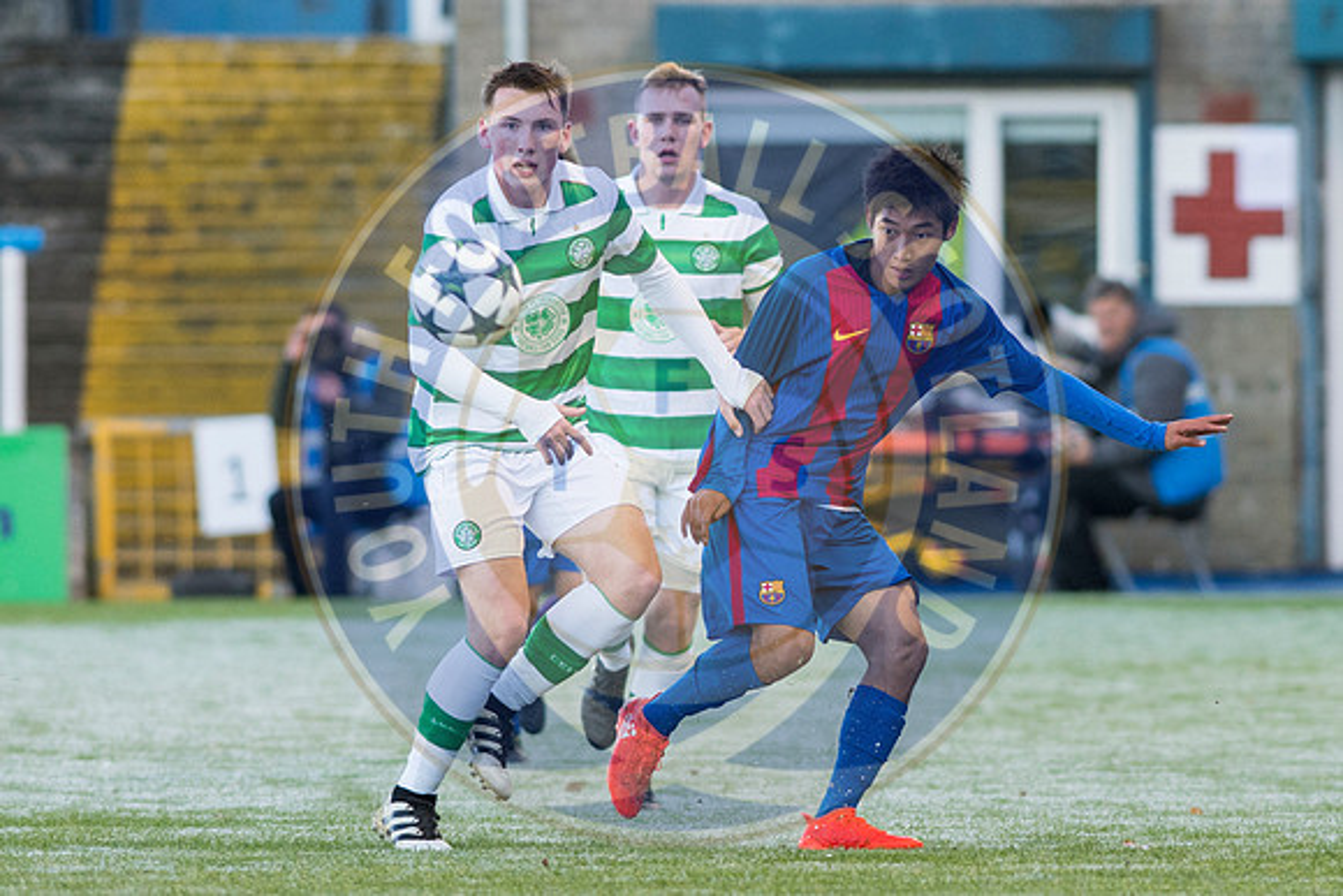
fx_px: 16791
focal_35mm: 450
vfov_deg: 3.1
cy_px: 448
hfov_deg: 4.6
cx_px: 672
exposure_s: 1/1000
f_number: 4
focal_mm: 300
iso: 800
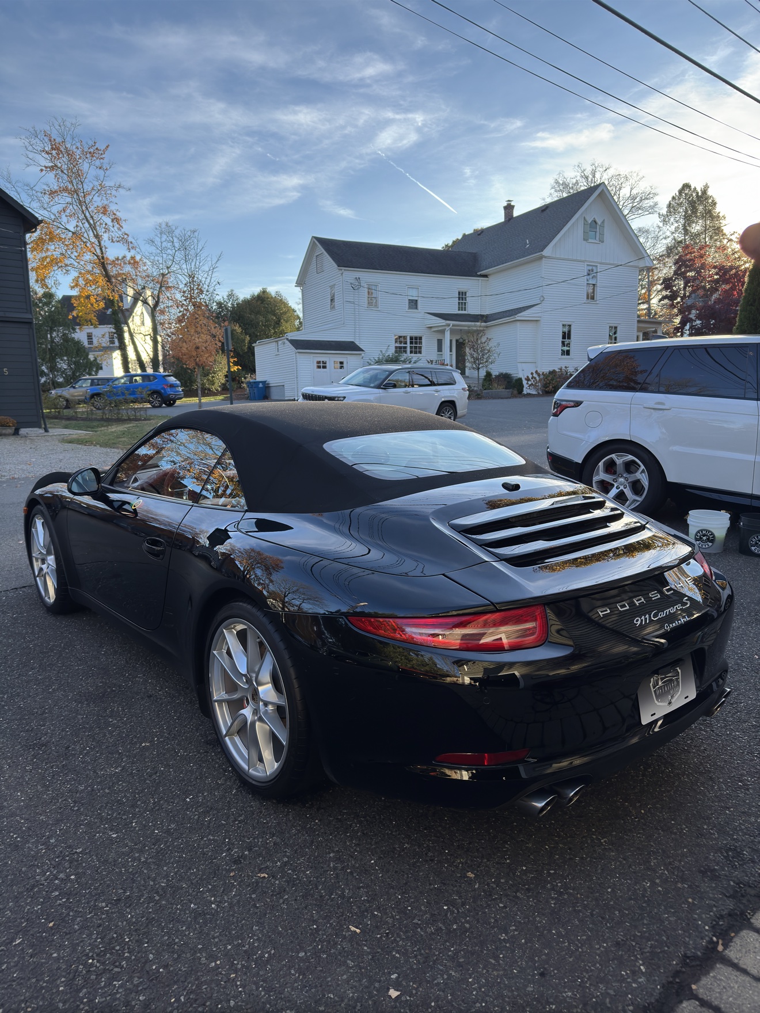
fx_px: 703
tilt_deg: -8.6
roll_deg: +1.8
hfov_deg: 56.8
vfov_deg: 71.6
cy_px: 506
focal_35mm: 24
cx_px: 380
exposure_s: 1/1538
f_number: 1.78
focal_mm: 6.76
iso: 100
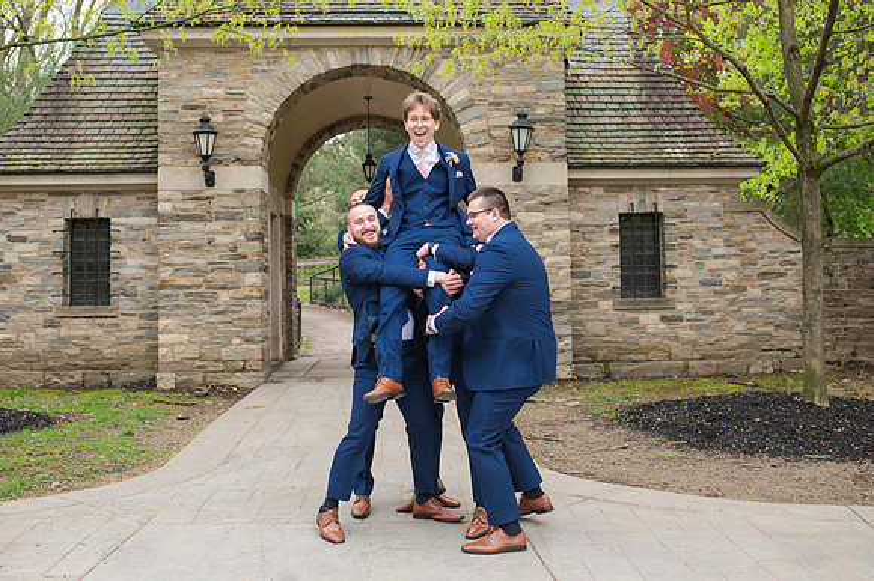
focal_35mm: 41
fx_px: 986
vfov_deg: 32.8
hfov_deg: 47.8
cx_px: 437
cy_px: 257
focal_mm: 35
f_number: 3.2
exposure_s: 1/320
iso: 400
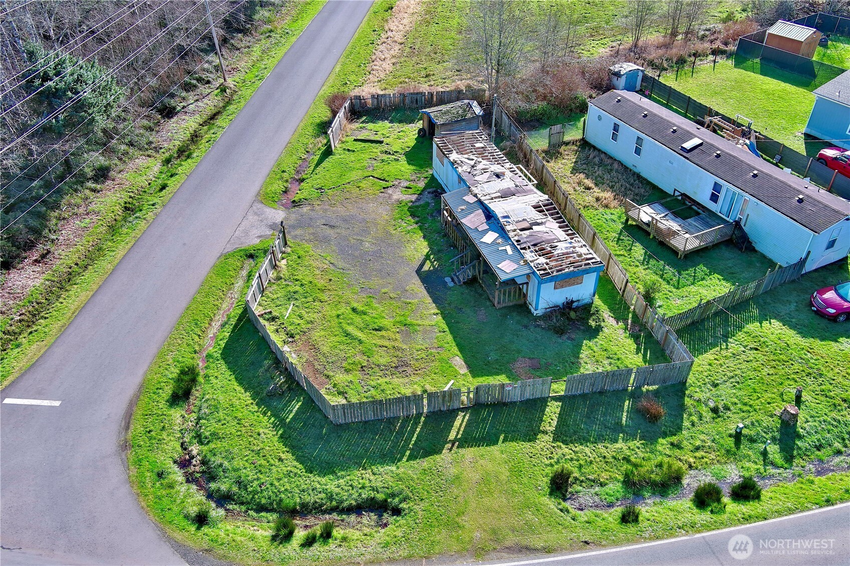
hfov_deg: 63.7
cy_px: 283
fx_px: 685
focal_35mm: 29
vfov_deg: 45.0
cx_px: 425
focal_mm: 10.57
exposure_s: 1/364
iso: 100
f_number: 2.8
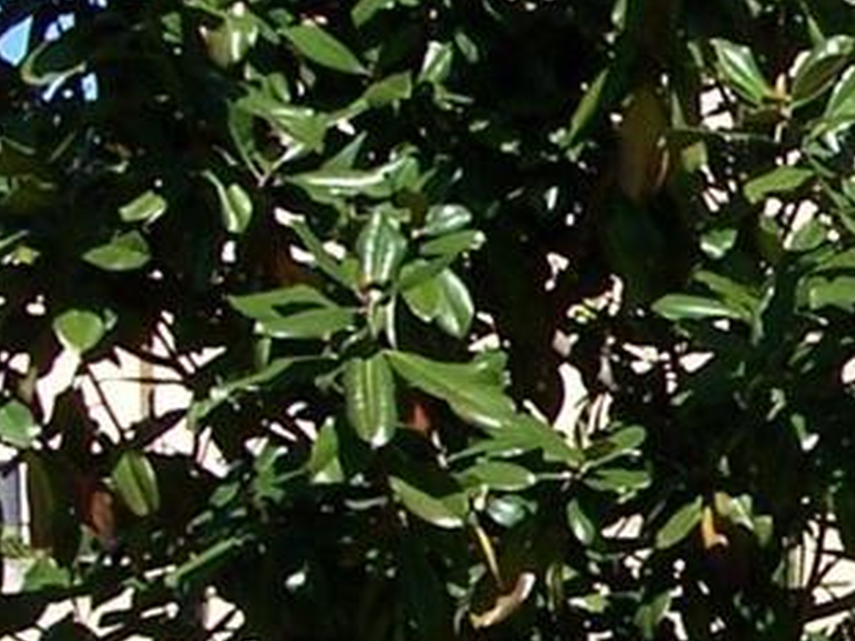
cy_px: 586
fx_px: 4150
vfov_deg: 8.8
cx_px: 1559
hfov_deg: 11.0
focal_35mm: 168
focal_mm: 6
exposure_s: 1/750
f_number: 4
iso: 80
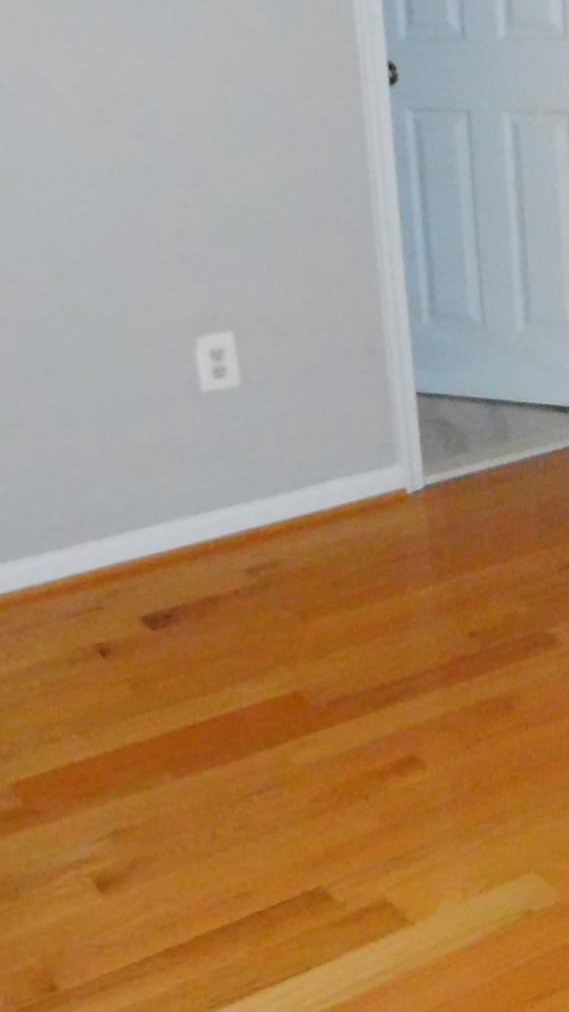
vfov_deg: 37.8
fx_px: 1476
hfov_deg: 20.6
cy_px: 427
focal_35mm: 55
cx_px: 656
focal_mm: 4.5
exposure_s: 1/30
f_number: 6.8
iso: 1600
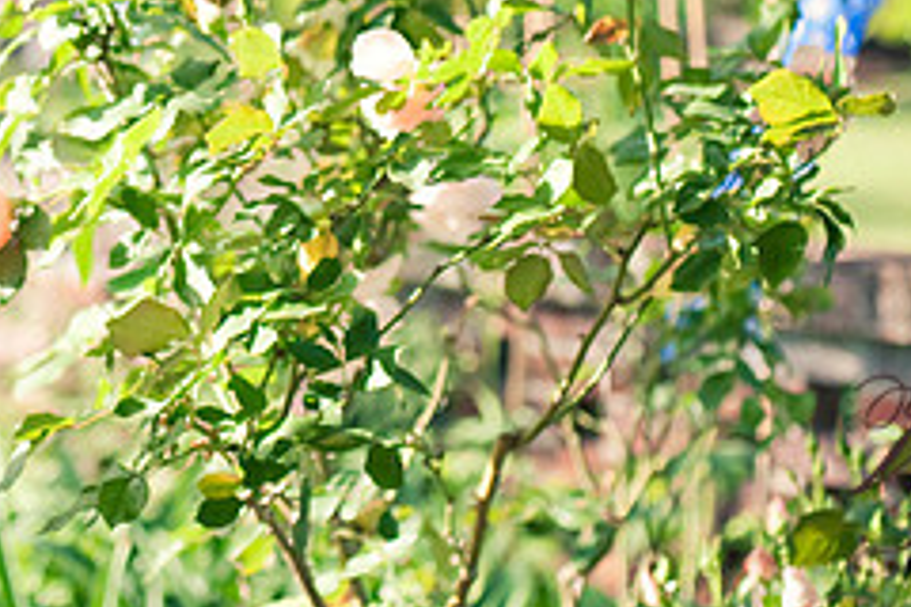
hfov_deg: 16.6
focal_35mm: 121
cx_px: 0
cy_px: -102
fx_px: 3062
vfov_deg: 11.1
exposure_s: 1/1250
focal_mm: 50
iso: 320
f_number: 2.8
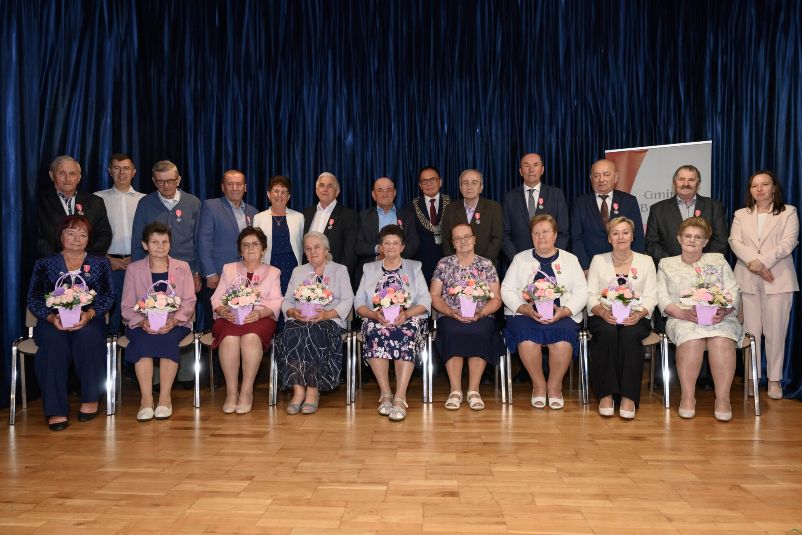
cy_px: 268
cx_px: 401
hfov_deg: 73.7
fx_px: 535
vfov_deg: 53.1
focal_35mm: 24
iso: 2000
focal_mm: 24
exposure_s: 1/200
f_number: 6.3
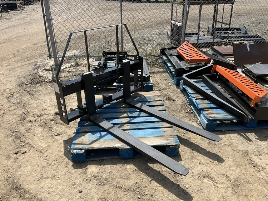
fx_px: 225
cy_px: 100
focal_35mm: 29
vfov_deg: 48.3
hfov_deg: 61.6
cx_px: 134
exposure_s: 1/1412
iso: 25
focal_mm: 3
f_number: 1.8
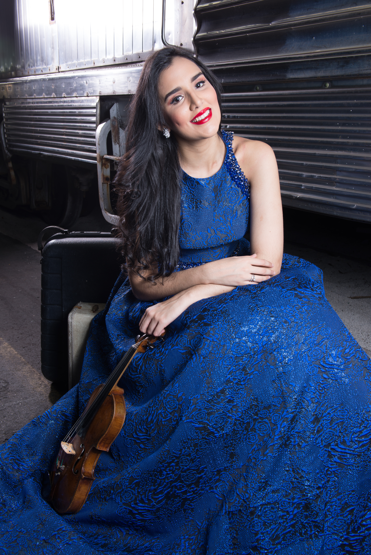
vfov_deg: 55.8
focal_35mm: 34
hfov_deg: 38.9
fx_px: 525
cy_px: 278
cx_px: 186
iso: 200
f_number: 8
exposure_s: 1/160
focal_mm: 34
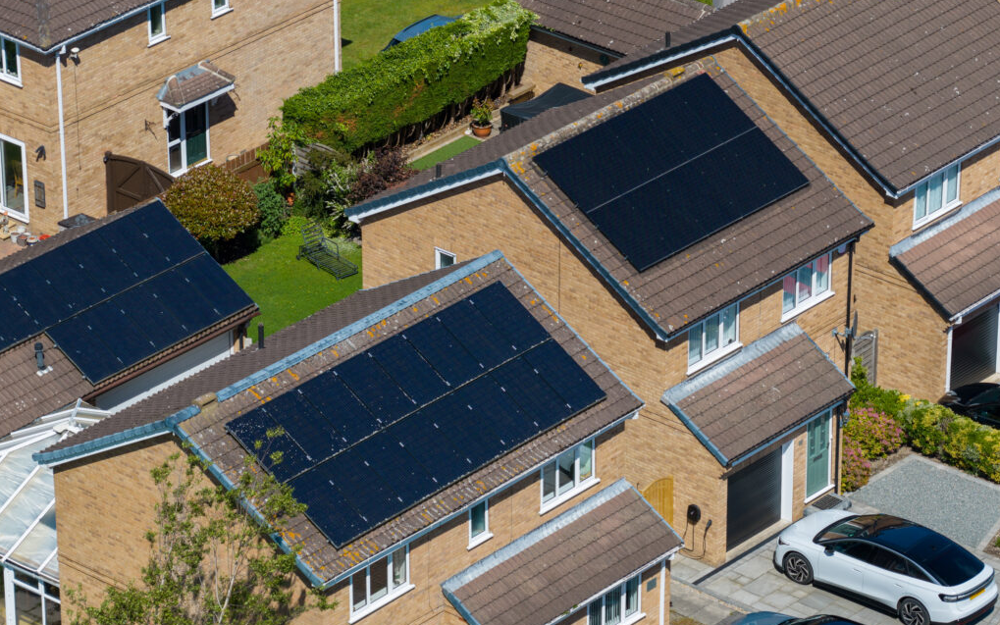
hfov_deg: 11.7
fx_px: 4879
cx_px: 500
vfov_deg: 7.3
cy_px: 356
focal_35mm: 179
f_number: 2.8
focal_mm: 40
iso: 100
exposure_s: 1/800
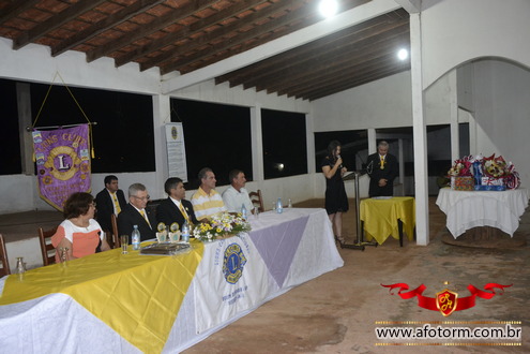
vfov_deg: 40.0
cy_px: 177
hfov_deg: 57.2
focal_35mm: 33
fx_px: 486
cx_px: 265
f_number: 3.8
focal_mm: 22
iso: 1800
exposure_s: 1/60
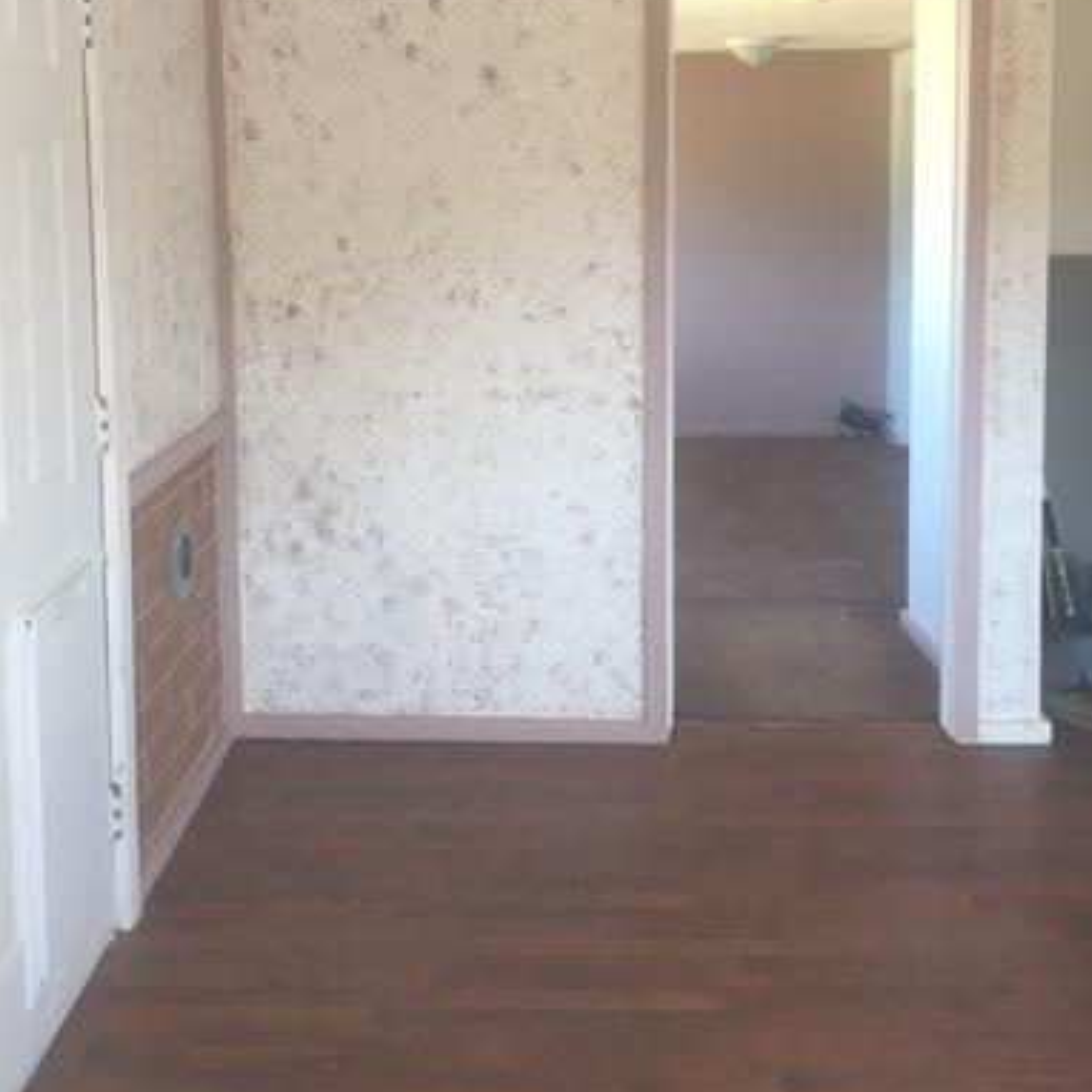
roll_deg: -0.5
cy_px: 323
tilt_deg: -3.0
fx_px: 1535
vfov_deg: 38.5
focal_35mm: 43
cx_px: 543
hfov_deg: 39.2
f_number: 2.2
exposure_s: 1/30
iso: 32
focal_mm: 4.15
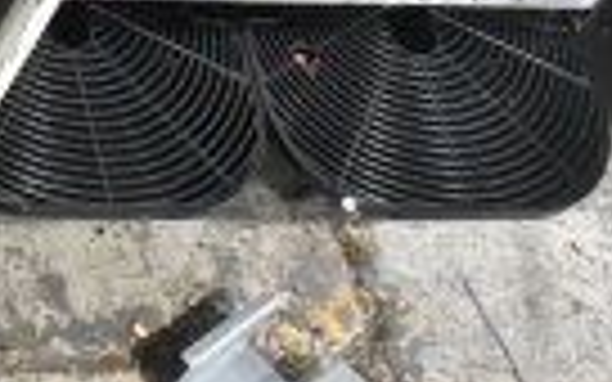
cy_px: 16
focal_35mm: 151
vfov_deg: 8.6
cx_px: -662
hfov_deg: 12.1
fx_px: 2519
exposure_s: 1/200
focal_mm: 22
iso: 6400
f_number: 7.1
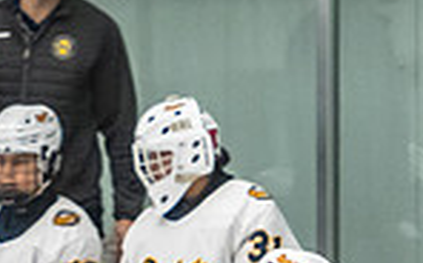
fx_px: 10762
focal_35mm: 935
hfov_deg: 2.3
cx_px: 118
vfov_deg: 1.4
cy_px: 582
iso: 3200
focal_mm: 160
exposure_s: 1/800
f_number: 2.8
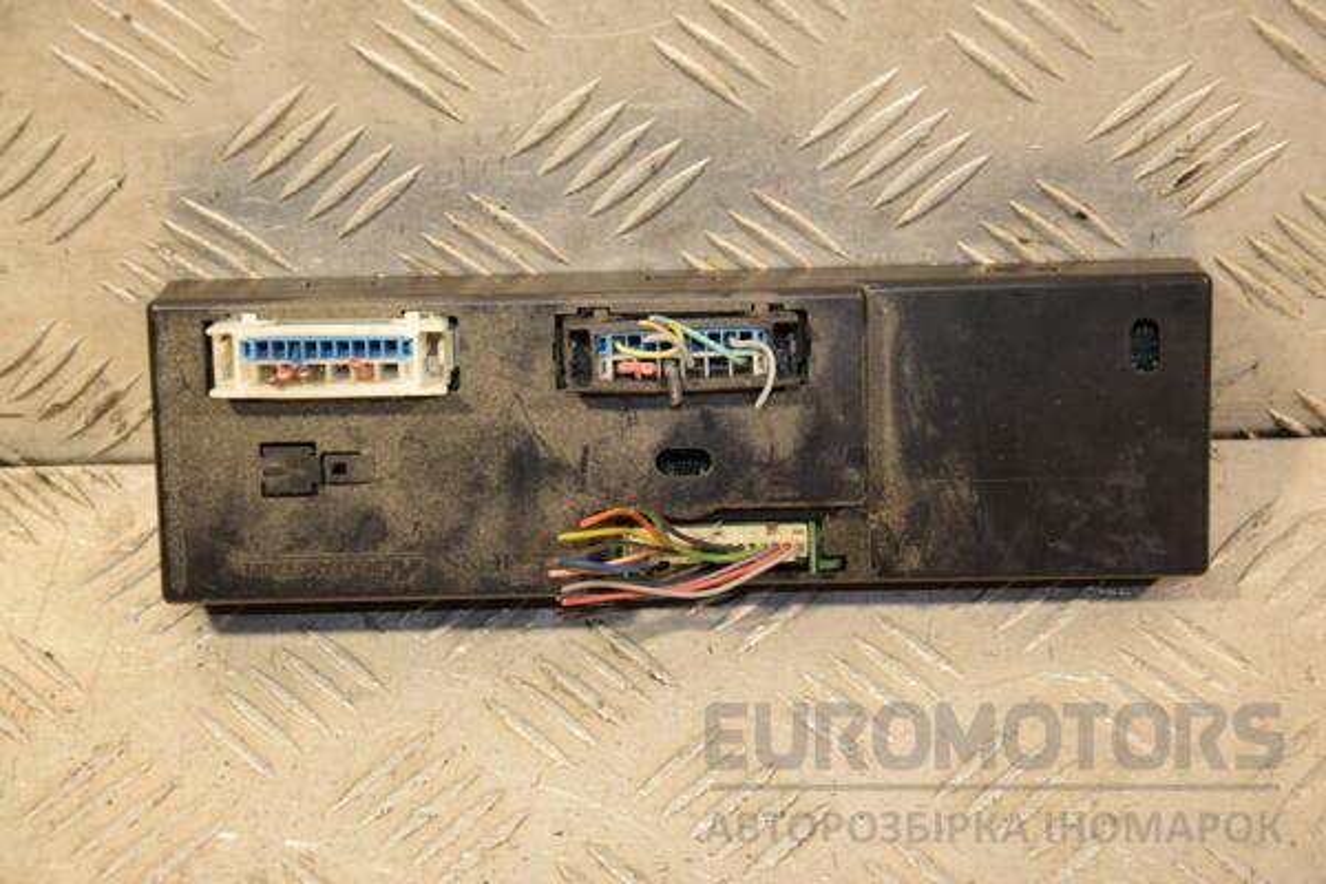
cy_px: 442
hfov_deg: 23.4
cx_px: 663
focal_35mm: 87
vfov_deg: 15.7
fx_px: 3204
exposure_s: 1/125
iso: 800
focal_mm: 58
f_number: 5
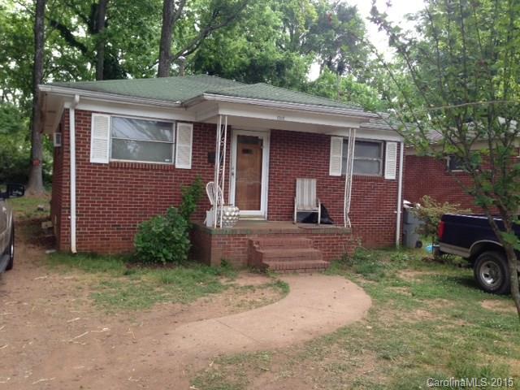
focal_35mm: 33
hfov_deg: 55.4
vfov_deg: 42.9
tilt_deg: +0.4
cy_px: 195
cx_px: 260
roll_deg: -1.3
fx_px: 496
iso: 50
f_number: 2.4
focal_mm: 4.12
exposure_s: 1/190
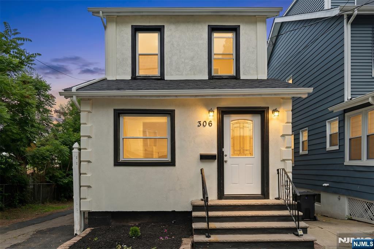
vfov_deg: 50.4
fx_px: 265
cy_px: 124
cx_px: 187
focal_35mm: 26
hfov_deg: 70.5
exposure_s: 1/25
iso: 250
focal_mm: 17
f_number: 7.1
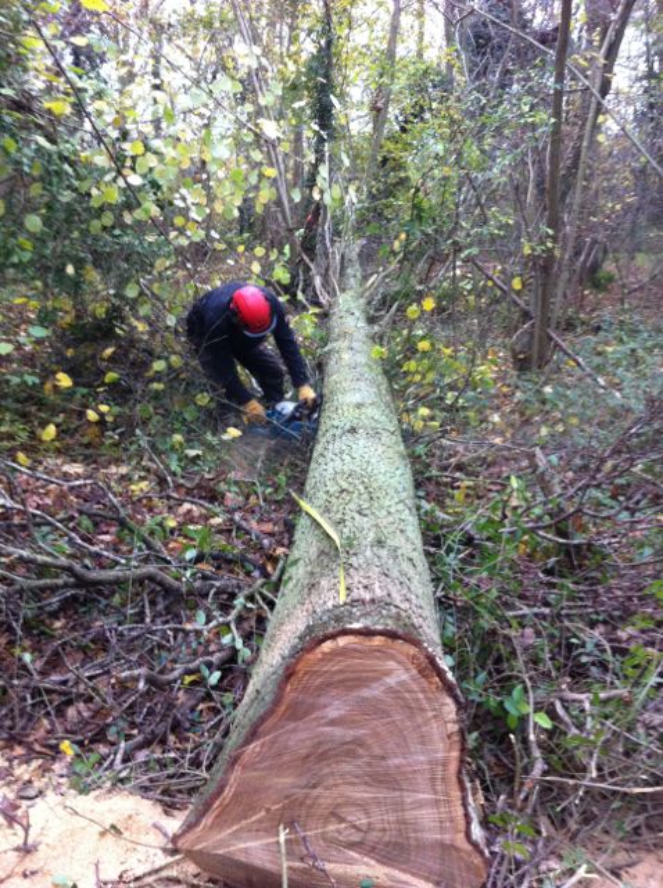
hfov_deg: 40.6
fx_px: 896
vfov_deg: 52.7
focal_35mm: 35
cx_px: 332
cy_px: 444
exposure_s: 1/15
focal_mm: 3.85
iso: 250
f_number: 2.8
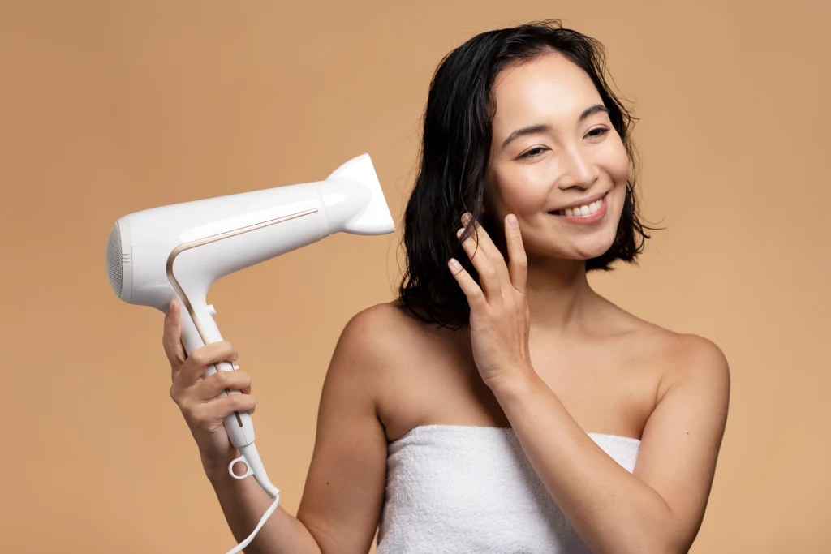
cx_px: 416
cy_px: 277
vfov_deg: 16.1
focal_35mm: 85
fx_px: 1962
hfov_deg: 23.9
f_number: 3.5
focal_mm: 85
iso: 50
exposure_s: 1/200
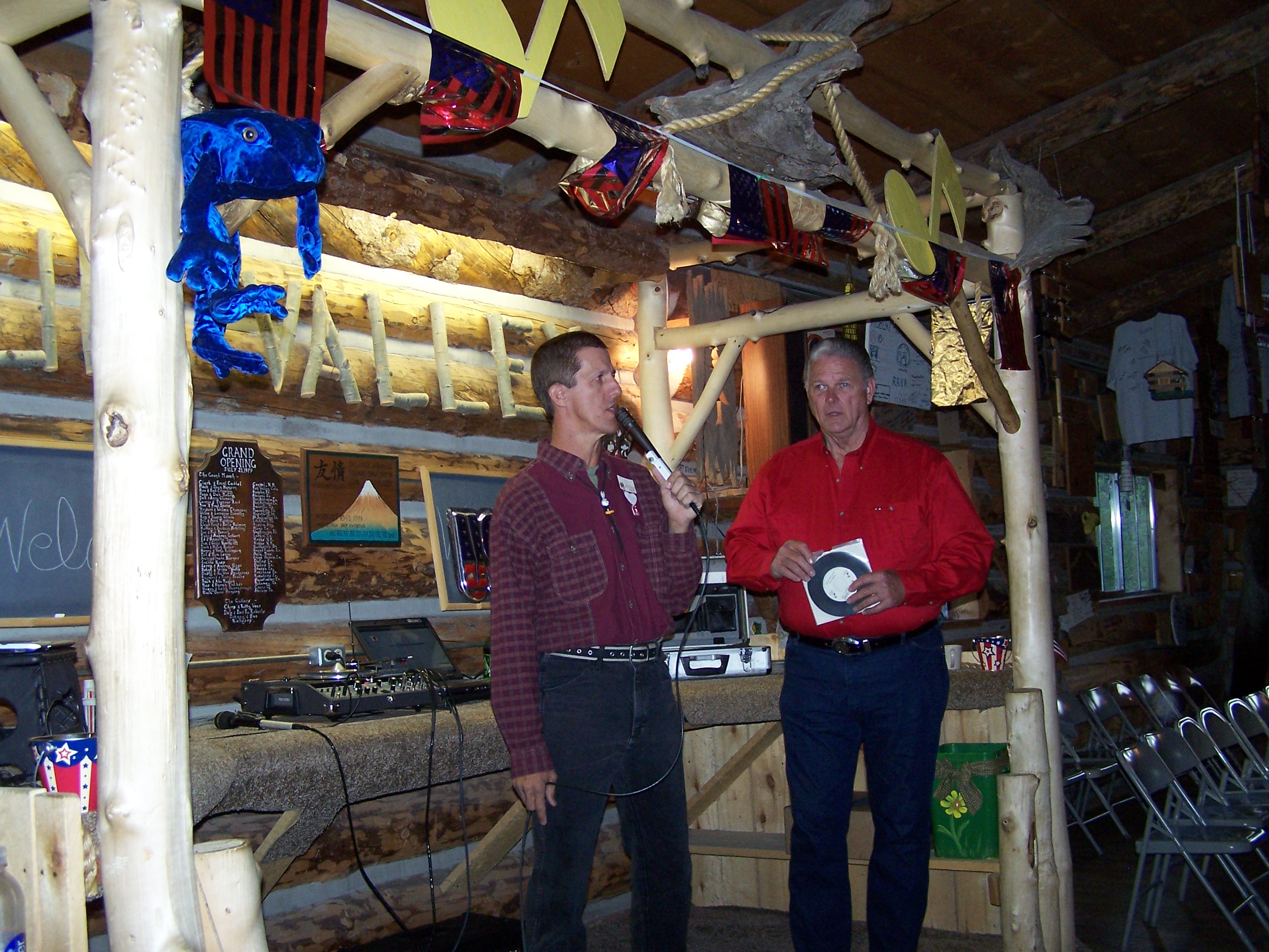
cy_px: 476
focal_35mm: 38
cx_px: 634
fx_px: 1393
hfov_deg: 49.0
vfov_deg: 37.7
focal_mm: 6.3
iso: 140
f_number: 2.8
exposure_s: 1/60
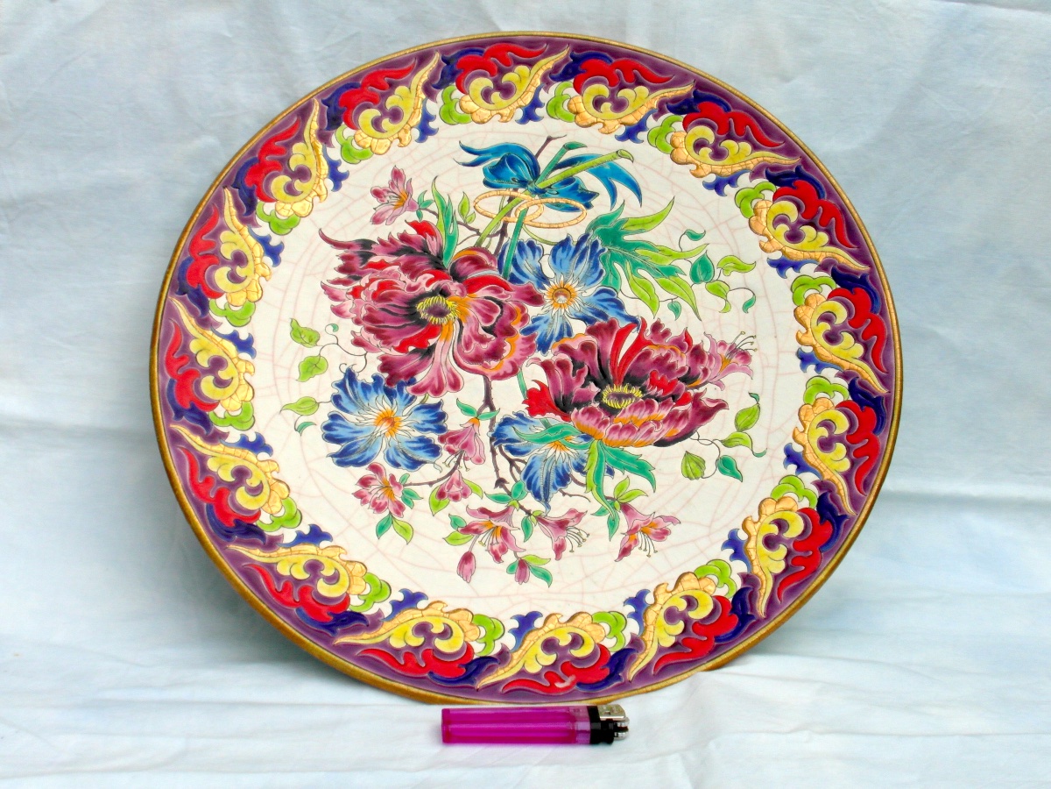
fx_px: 2216
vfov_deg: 20.2
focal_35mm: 73
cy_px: 394
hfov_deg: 26.7
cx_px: 526
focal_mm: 11.9
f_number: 5.6
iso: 80
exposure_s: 1/180
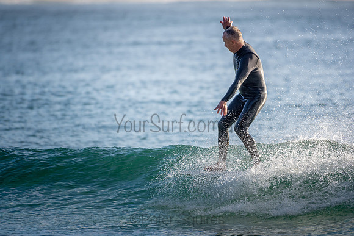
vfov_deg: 1.8
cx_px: 177
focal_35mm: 750
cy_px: 118
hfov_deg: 2.7
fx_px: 7376
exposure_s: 1/1250
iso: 280
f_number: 5.6
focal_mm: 500
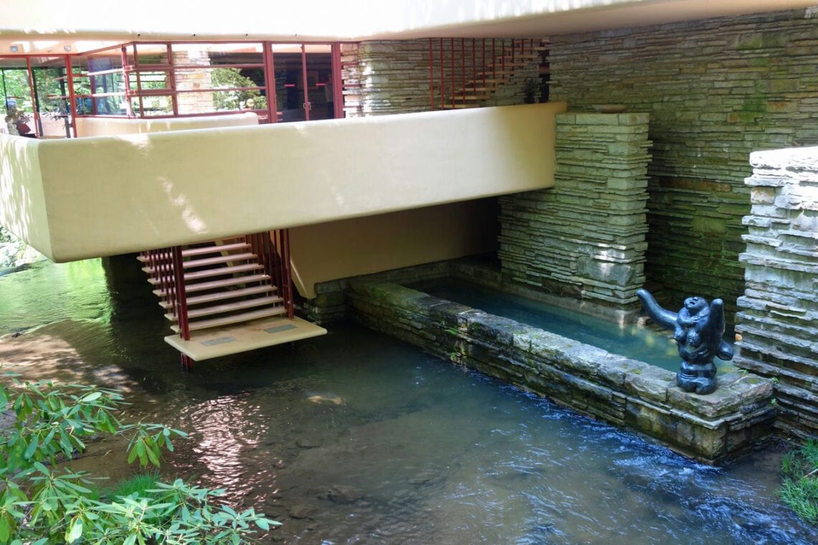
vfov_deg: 36.9
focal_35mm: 36
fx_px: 818
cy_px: 272
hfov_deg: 53.1
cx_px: 409
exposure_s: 1/60
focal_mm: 13.25
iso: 125
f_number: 2.8
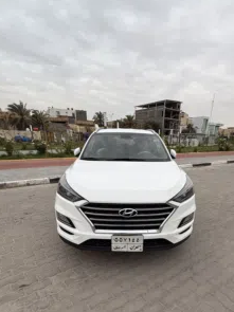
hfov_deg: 68.4
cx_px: 131
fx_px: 171
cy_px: 200
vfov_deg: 82.6
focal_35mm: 19
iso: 50
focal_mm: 2.22
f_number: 2.2
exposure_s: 1/1497
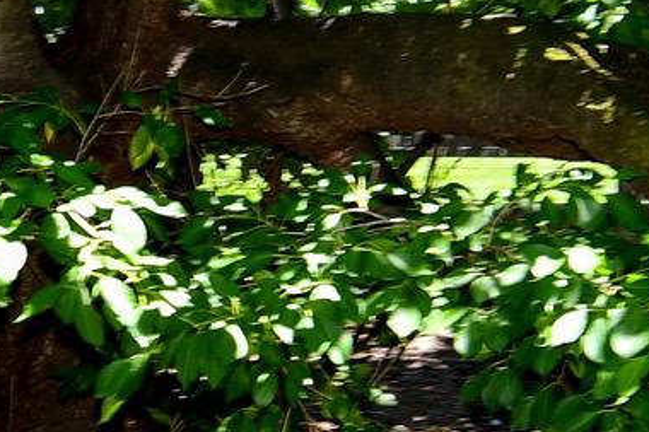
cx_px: 60
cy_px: 245
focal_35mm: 97
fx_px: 1748
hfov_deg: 20.6
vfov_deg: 14.1
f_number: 5.6
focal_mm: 12
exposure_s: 1/125
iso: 200
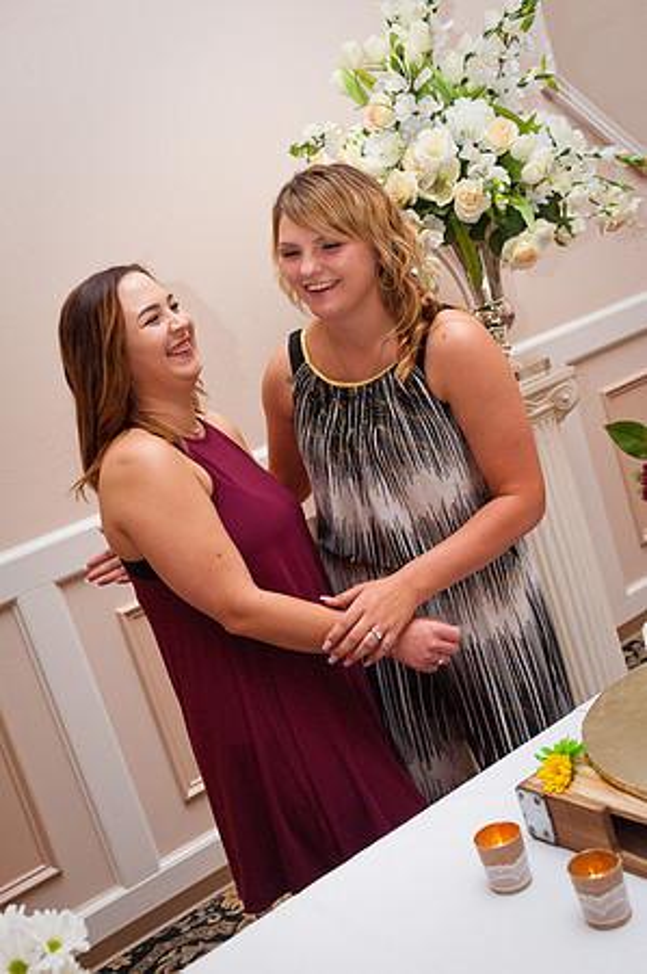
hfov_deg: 29.8
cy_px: 487
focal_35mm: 45
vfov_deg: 43.6
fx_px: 1216
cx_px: 324
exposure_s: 1/160
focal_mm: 45
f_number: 5.6
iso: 3200
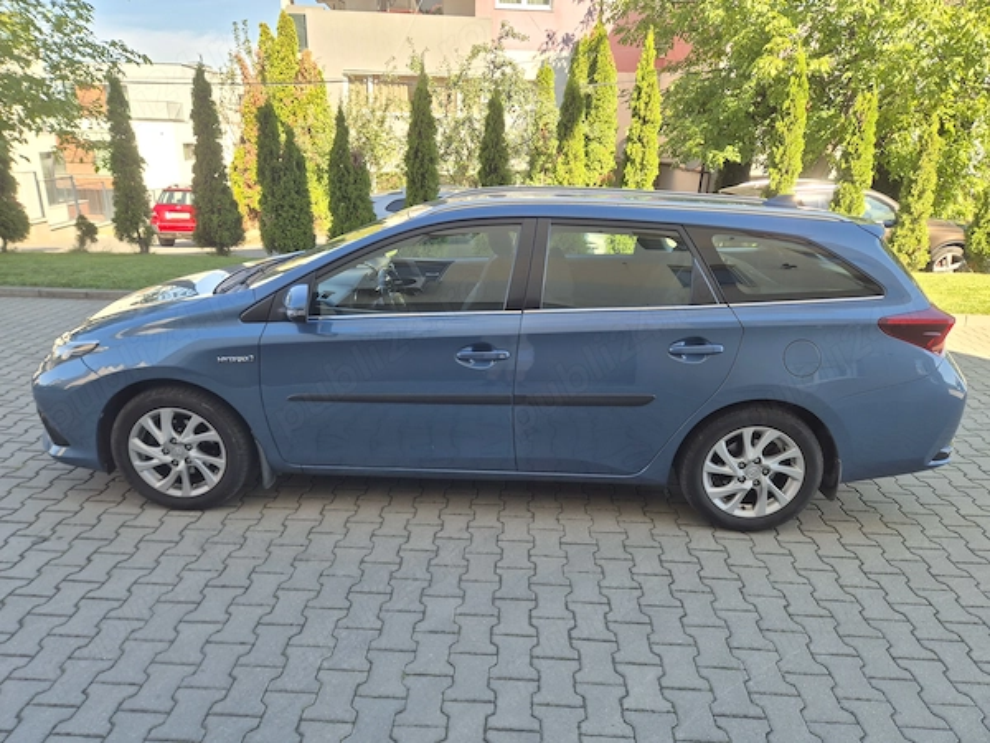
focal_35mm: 23
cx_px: 495
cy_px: 372
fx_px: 658
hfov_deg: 73.9
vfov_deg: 58.9
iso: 25
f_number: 1.8
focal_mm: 5.4
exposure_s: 1/243
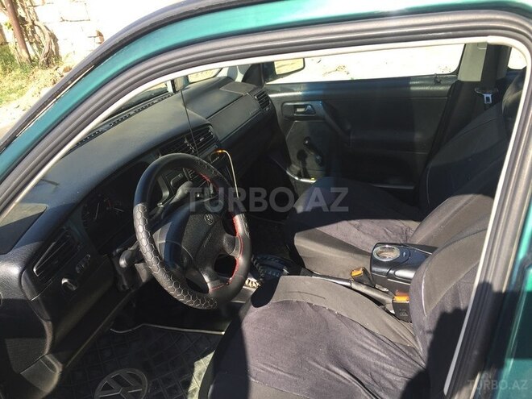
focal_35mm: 29
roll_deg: +5.9
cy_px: 200
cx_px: 266
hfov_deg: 61.7
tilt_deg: -28.7
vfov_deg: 48.2
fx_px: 446
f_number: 2.2
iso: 32
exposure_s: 1/439
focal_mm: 4.15
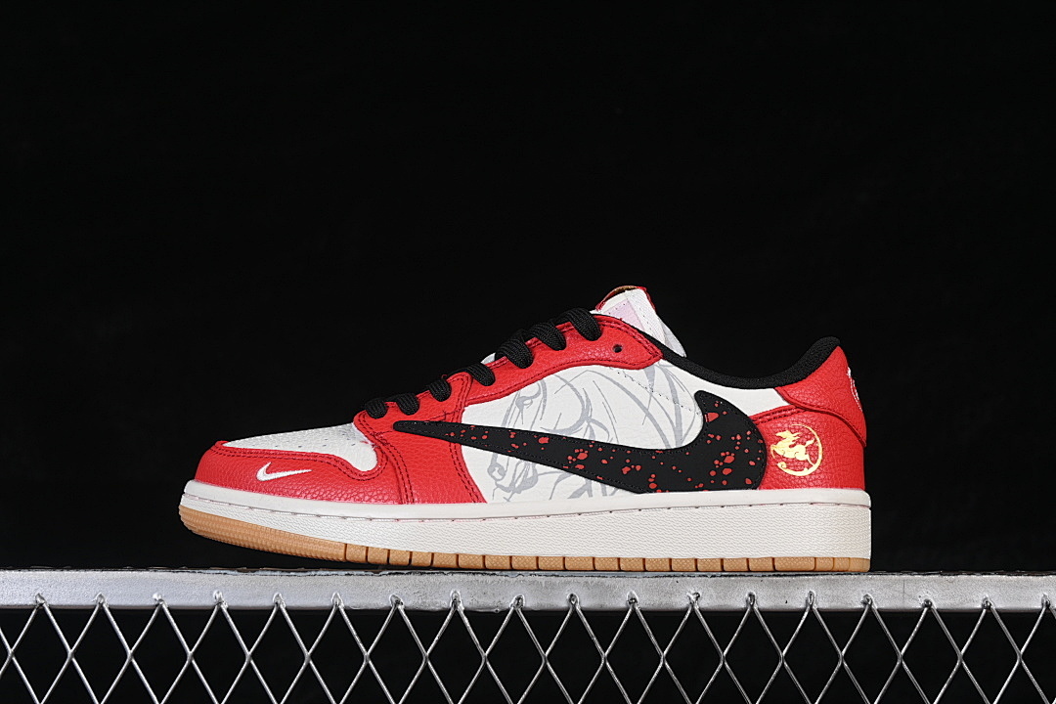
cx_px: 528
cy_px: 352
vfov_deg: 18.2
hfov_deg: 27.0
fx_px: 2200
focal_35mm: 75
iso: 160
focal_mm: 50
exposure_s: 1/80
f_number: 8
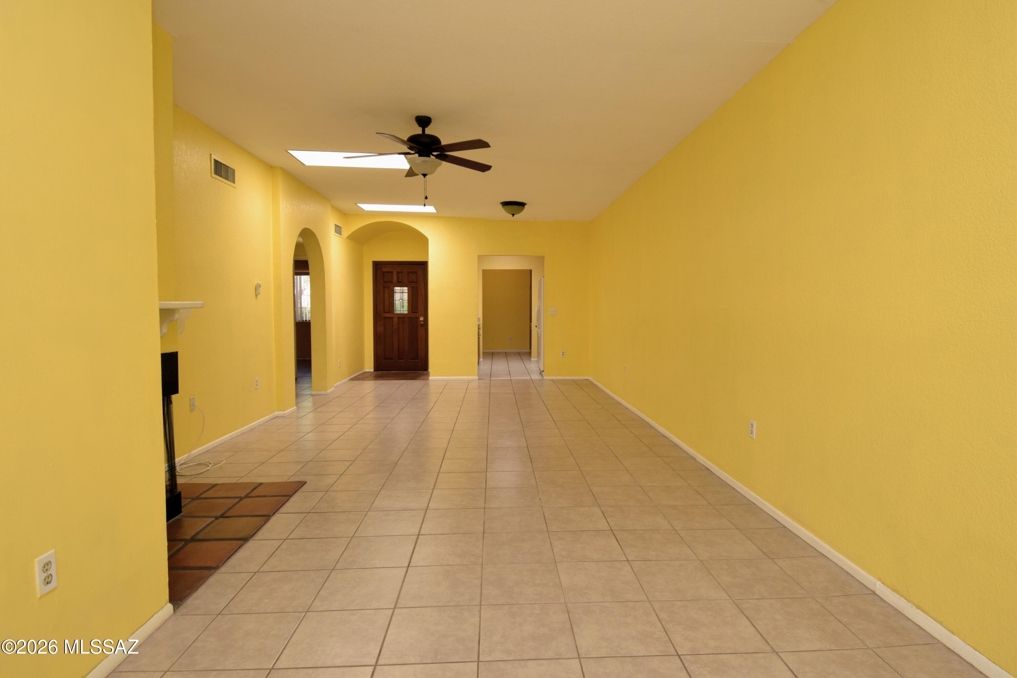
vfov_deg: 67.4
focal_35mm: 18
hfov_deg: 90.0
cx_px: 508
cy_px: 339
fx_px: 509
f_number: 8
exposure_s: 1/50
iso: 400
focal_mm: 12
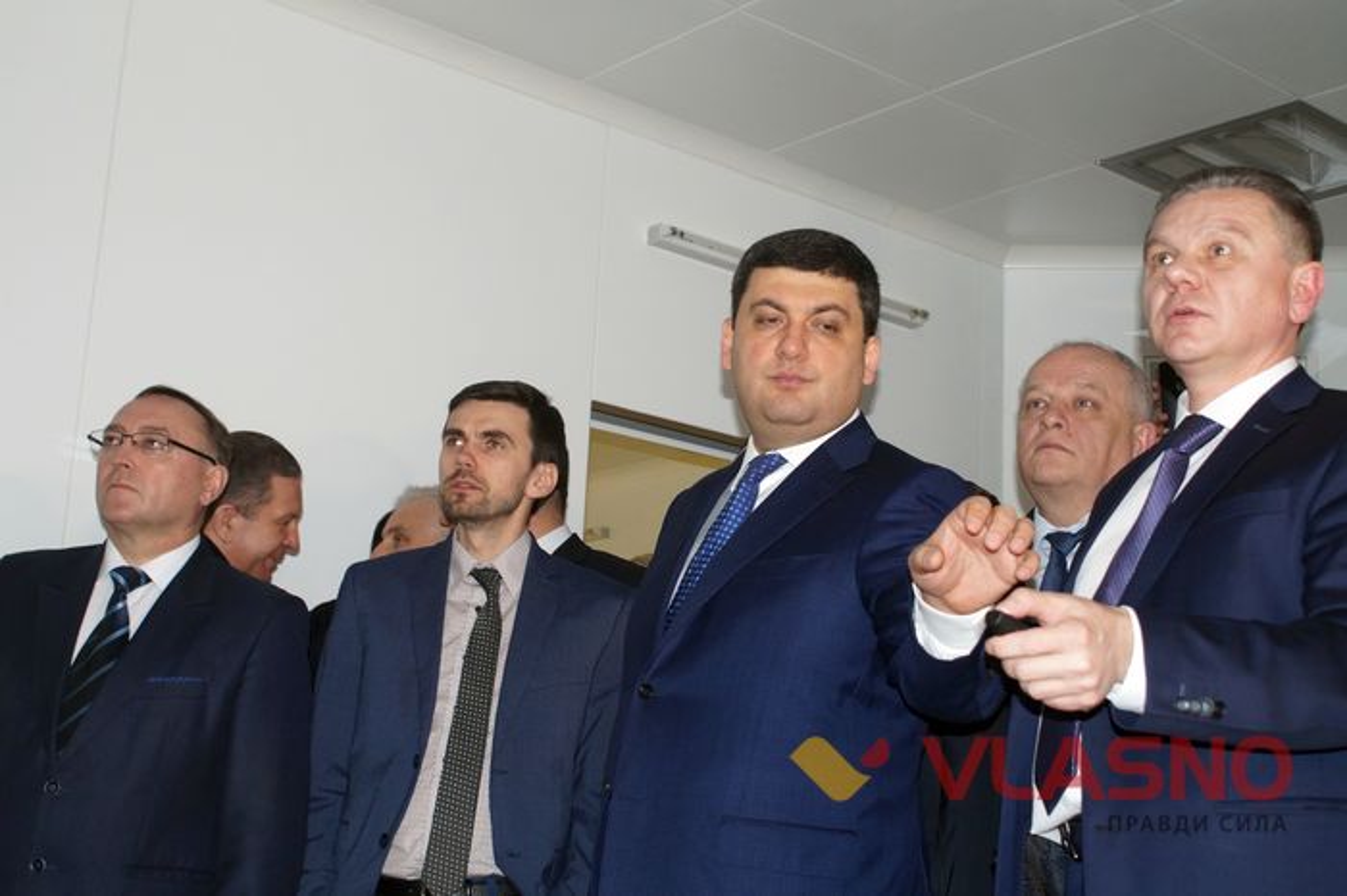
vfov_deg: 25.7
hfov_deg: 37.9
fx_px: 1963
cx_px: 674
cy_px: 448
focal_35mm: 52
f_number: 5.6
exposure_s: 1/80
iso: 800
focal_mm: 35
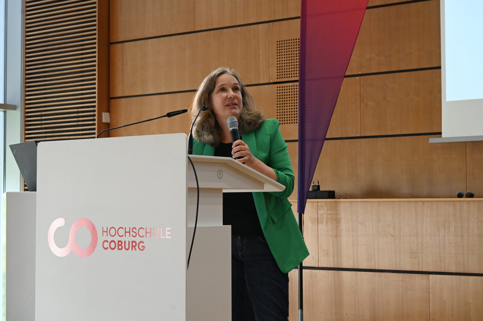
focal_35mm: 70
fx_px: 938
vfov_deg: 19.4
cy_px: 160
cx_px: 242
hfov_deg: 28.9
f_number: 7.1
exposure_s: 1/125
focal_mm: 70
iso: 1600
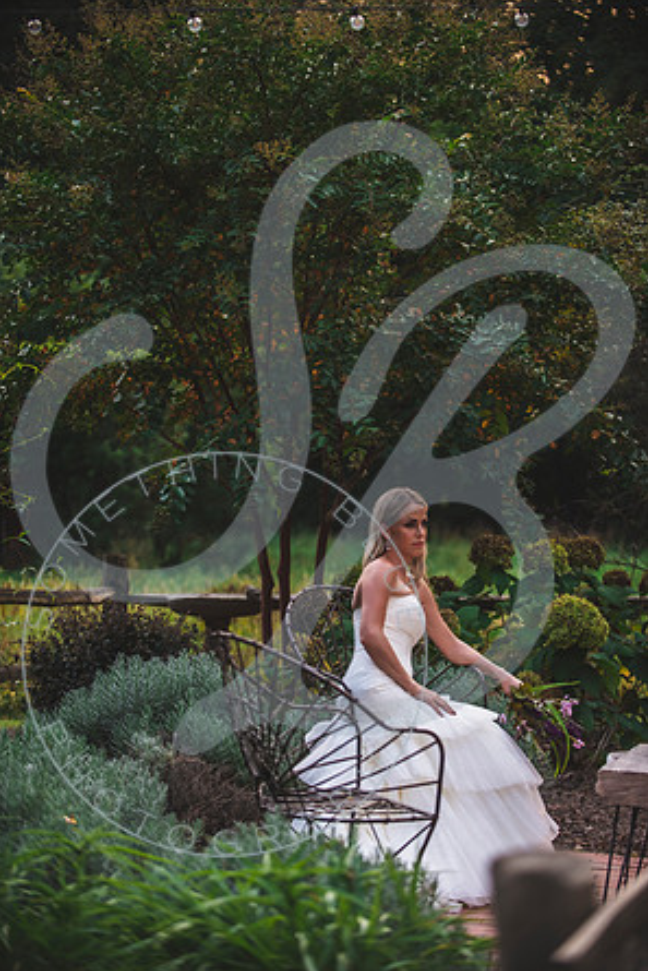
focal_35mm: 96
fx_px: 2590
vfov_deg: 21.2
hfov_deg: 14.3
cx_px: 323
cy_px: 489
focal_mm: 95
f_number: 2.8
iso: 500
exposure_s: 1/400
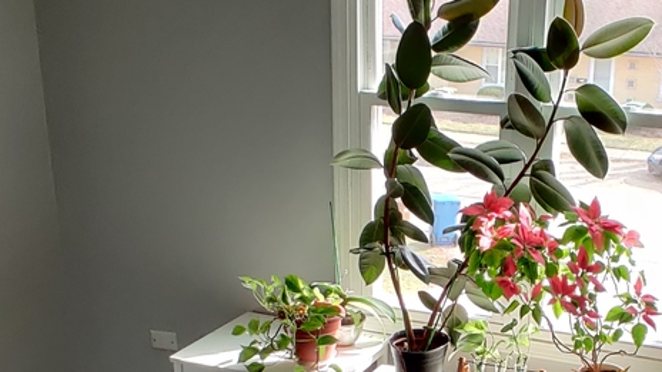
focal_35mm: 44
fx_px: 772
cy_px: 399
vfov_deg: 25.3
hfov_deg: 45.6
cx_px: 451
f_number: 2.2
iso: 400
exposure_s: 1/60
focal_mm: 2.25
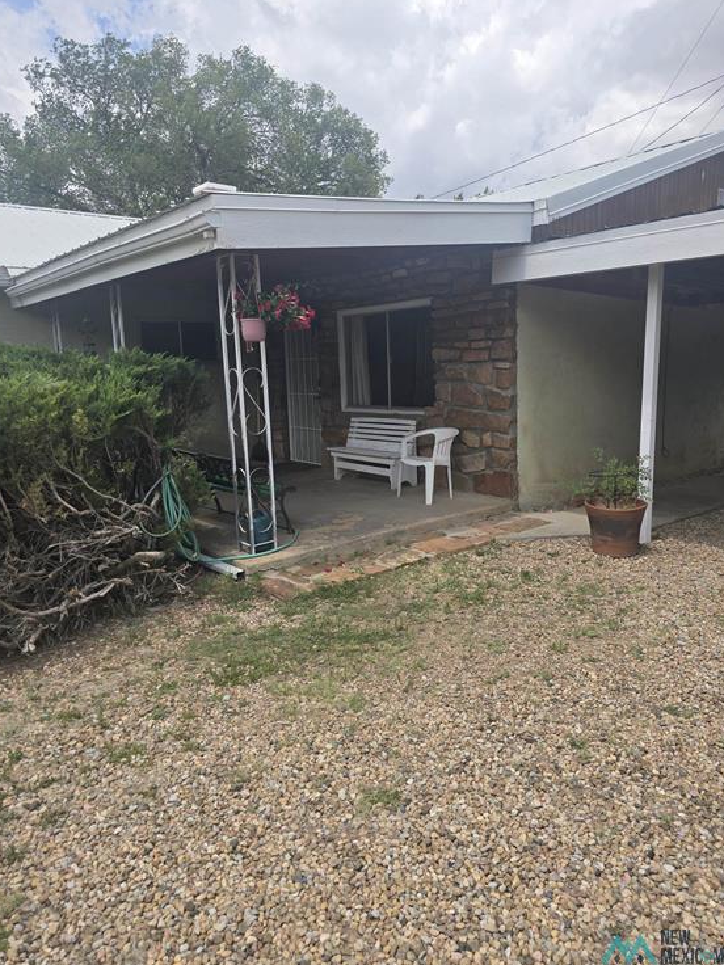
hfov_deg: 56.8
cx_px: 363
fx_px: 669
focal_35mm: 24
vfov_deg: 71.6
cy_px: 468
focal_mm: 6.3
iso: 12
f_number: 1.7
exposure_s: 1/699
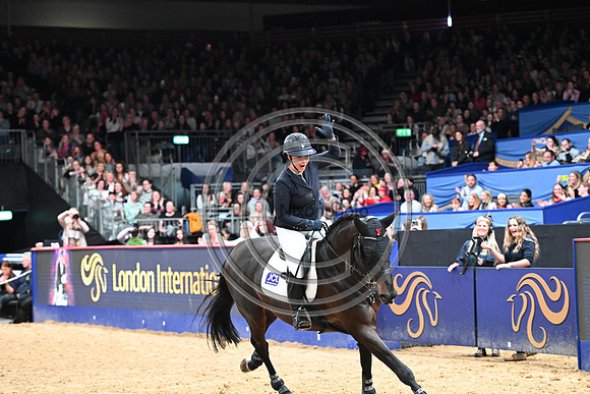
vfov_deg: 13.0
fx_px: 1721
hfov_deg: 19.5
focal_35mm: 105
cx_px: 295
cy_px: 197
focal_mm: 105
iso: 6400
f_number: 3.5
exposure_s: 1/800
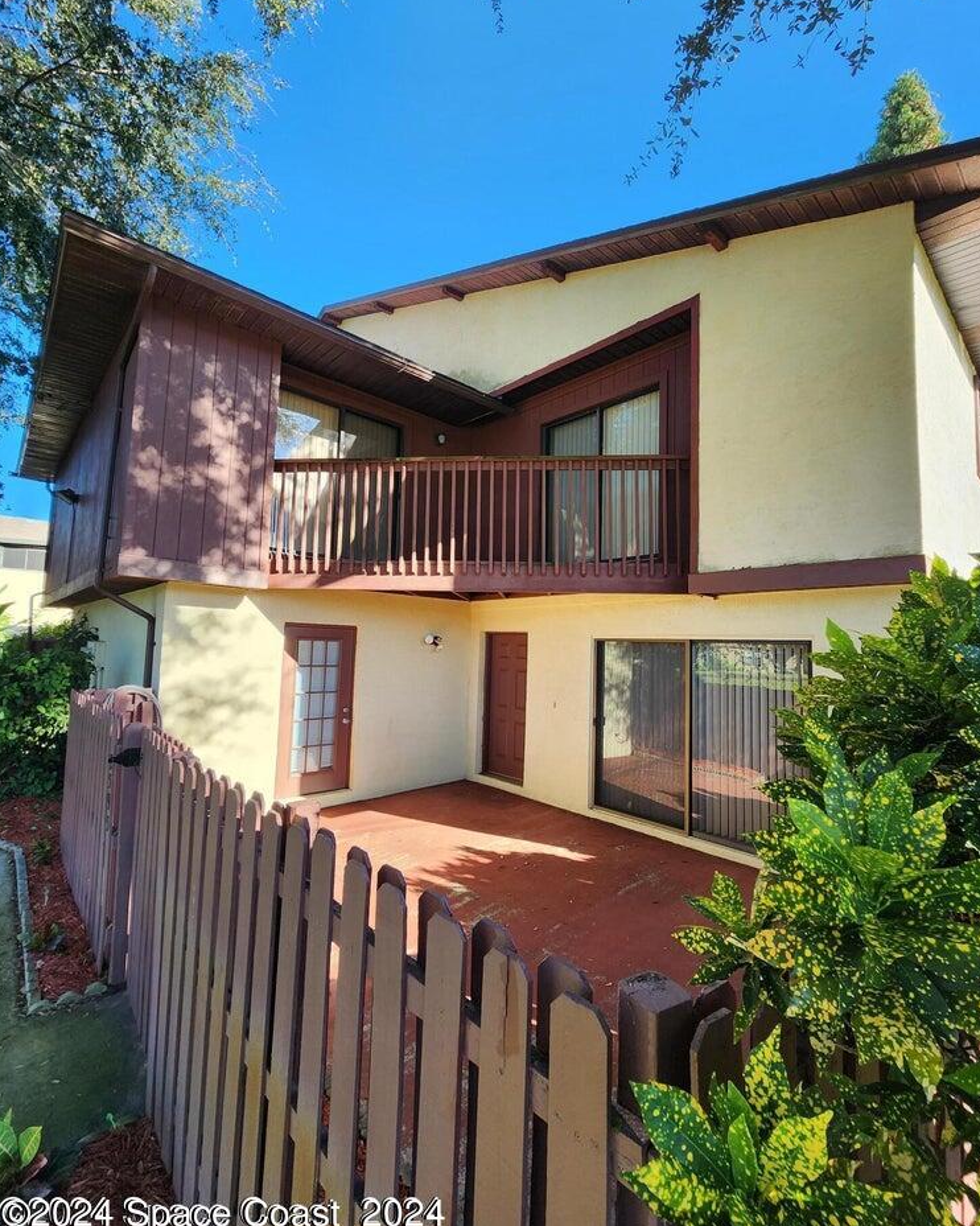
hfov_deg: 87.9
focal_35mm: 14
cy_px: 597
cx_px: 502
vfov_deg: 100.7
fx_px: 508
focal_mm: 2.2
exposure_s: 1/287
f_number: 2.2
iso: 50
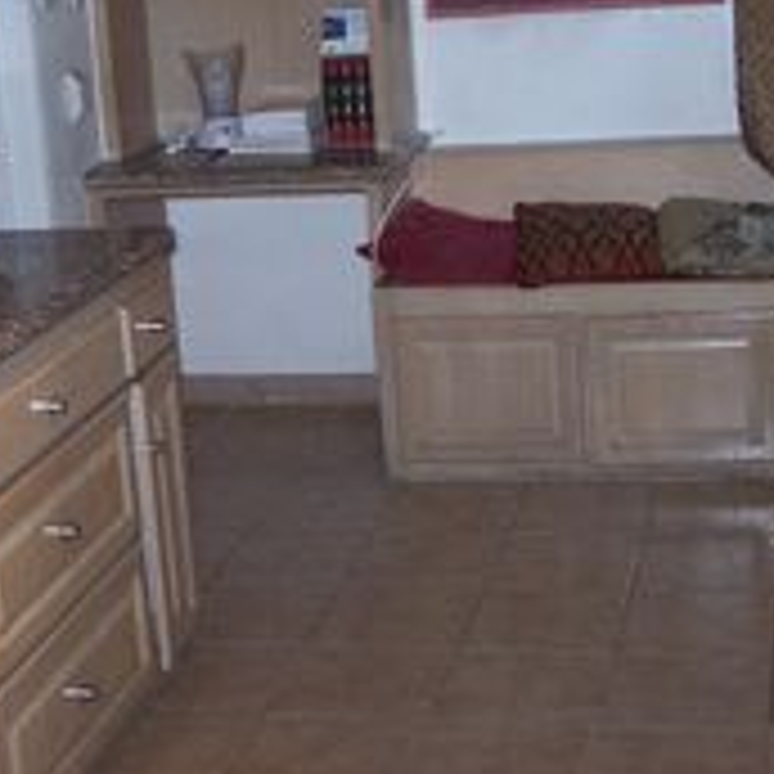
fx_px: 1821
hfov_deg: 24.0
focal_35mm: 72
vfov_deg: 23.7
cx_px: 338
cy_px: 176
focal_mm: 6.3
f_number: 2.8
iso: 140
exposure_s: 1/60
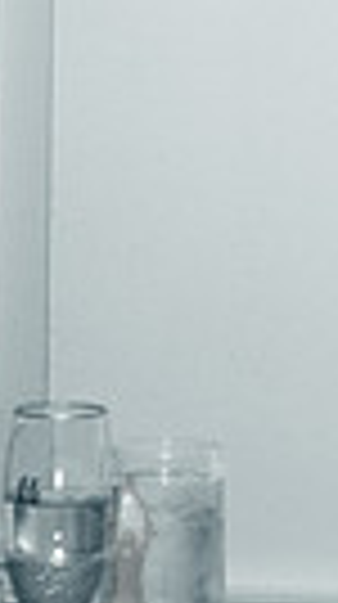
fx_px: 5262
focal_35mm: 329
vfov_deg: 6.5
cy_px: -111
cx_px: 1071
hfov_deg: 3.6
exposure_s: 1/500
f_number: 4
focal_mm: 62
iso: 2500
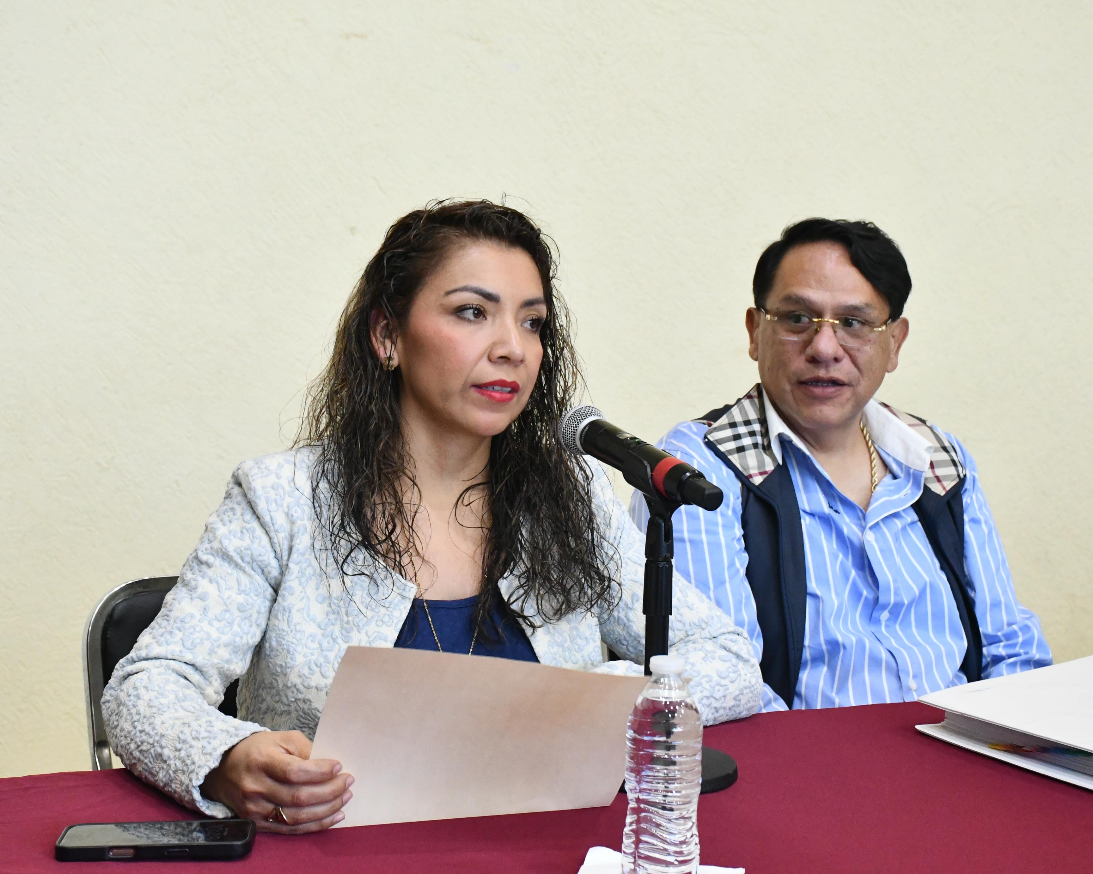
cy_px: 439
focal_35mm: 68
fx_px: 2200
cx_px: 496
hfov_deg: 27.9
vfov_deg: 22.5
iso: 4000
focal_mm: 40
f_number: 7.1
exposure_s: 1/60
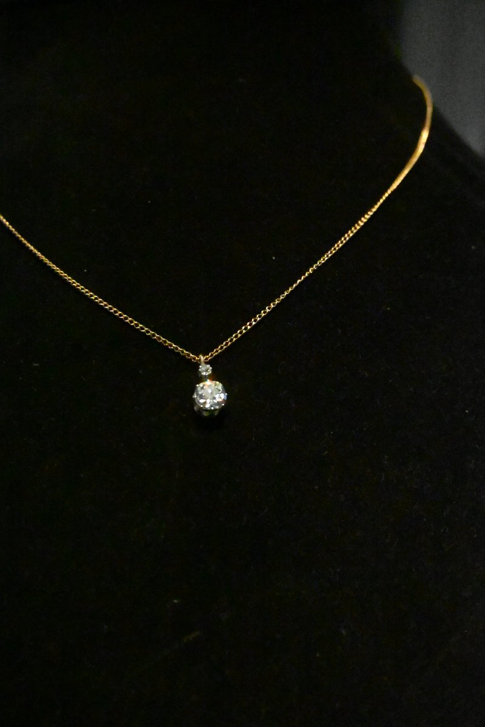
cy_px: 364
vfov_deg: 38.9
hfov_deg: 26.5
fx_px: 1031
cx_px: 242
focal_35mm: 51
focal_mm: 34
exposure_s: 1/4000
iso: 51200
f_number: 6.3
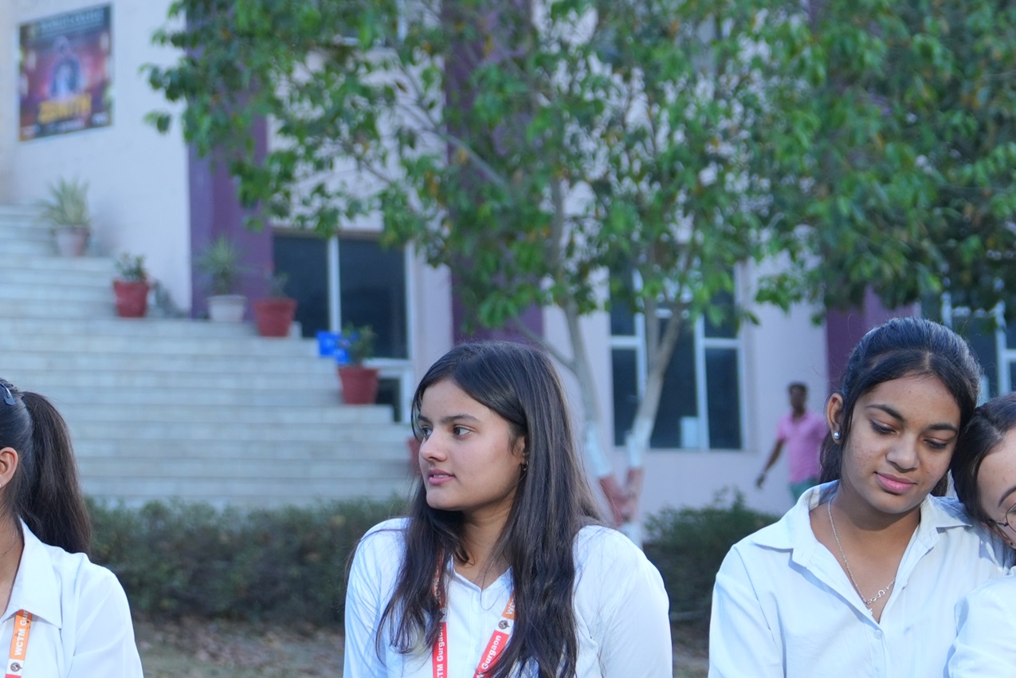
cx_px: 138
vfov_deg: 9.2
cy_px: 3
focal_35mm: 149
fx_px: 4205
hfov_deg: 13.7
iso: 250
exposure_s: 1/200
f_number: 2.8
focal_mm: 38
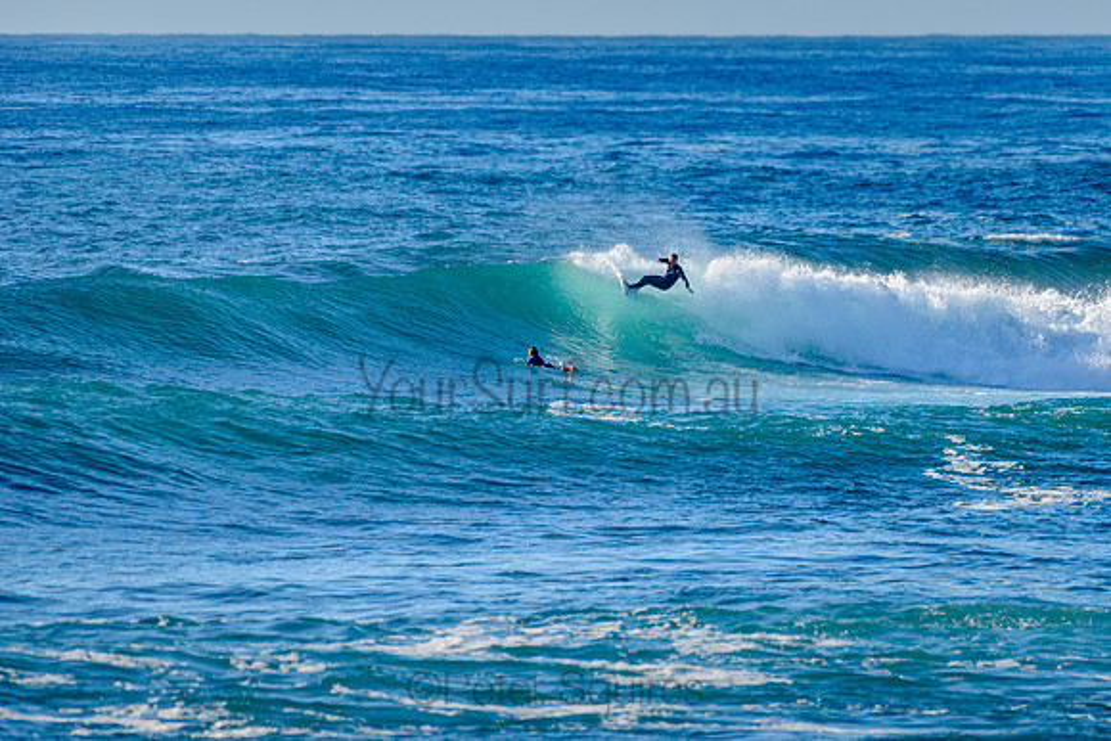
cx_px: 681
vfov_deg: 2.2
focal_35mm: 613
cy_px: 316
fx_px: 18928
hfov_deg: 3.4
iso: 250
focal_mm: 500
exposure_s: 1/2000
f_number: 5.6
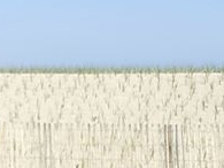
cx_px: -389
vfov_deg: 9.6
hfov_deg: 10.3
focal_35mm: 154
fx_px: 996
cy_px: 24
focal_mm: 3.3
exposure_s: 1/588
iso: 25
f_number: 2.2
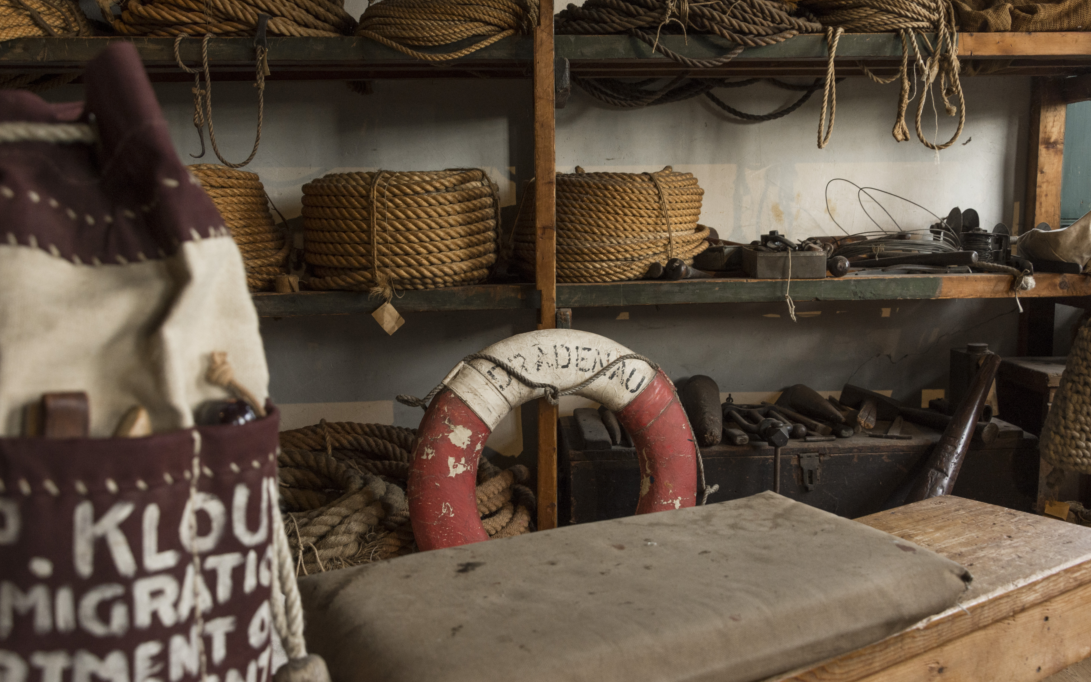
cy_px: 362
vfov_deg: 38.8
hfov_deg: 58.9
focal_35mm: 33
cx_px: 551
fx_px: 967
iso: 500
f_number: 5
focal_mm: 21
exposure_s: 1/125
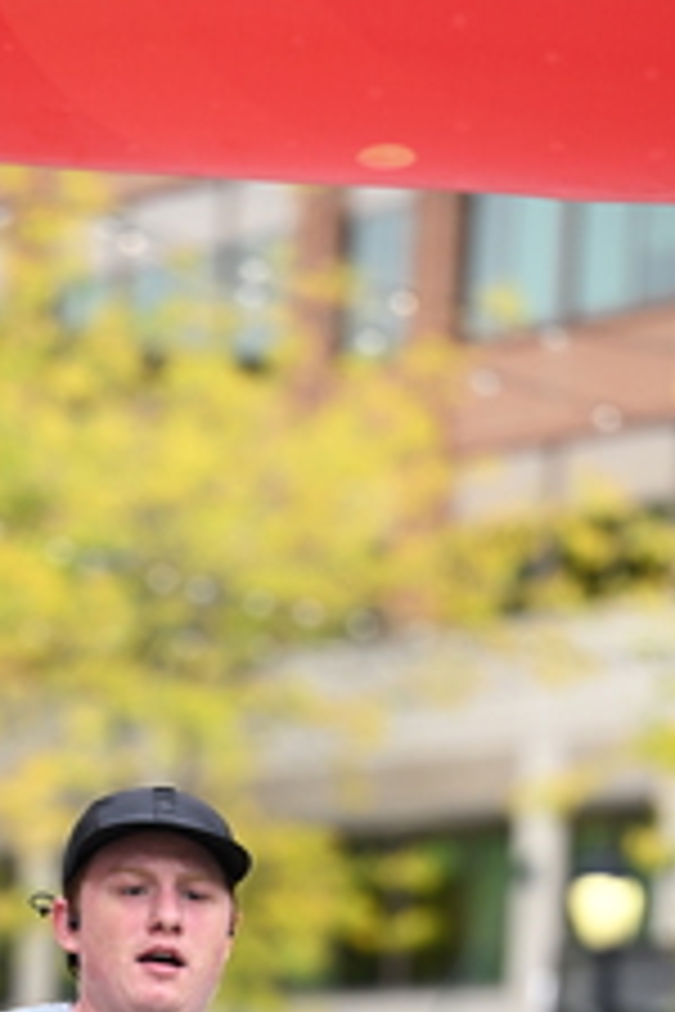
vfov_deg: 7.0
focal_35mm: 293
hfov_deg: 4.7
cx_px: 133
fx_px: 8240
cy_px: 1160
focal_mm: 120
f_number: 2.8
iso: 640
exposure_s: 1/2000
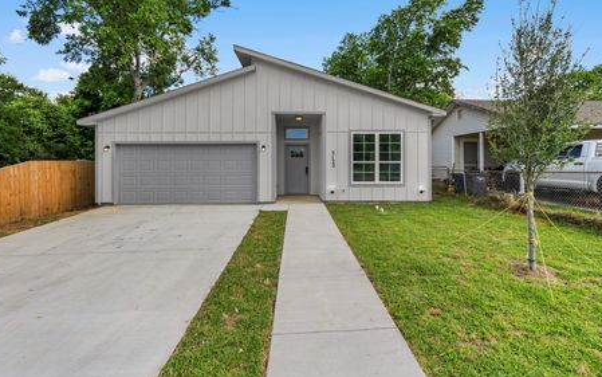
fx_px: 279
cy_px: 158
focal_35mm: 17
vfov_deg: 67.6
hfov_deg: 94.3
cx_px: 298
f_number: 10
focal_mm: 10
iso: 200
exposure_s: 1/40
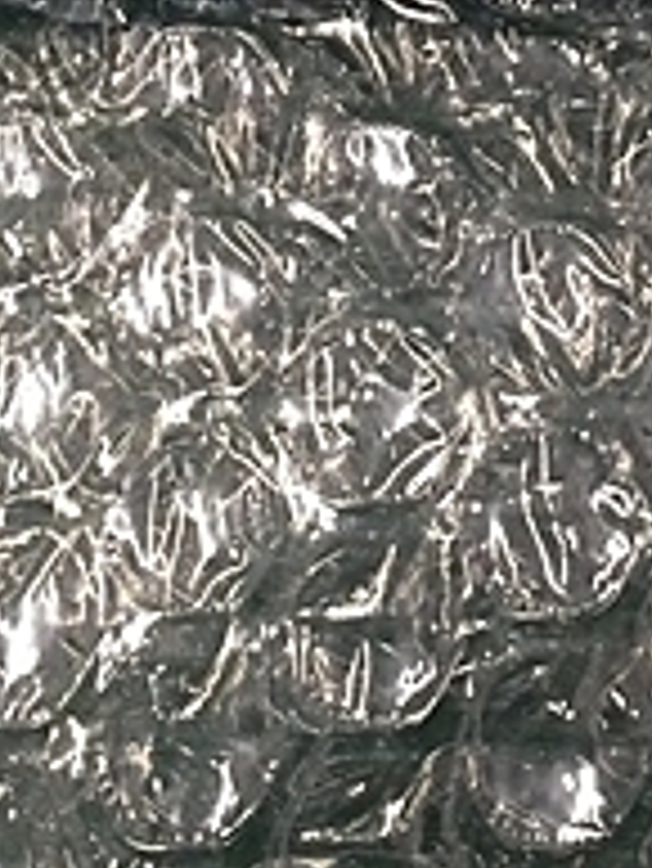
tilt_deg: -71.5
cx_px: 342
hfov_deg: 15.4
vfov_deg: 19.4
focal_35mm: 96
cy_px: -148
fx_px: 2408
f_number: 2.2
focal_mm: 4.15
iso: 100
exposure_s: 1/30
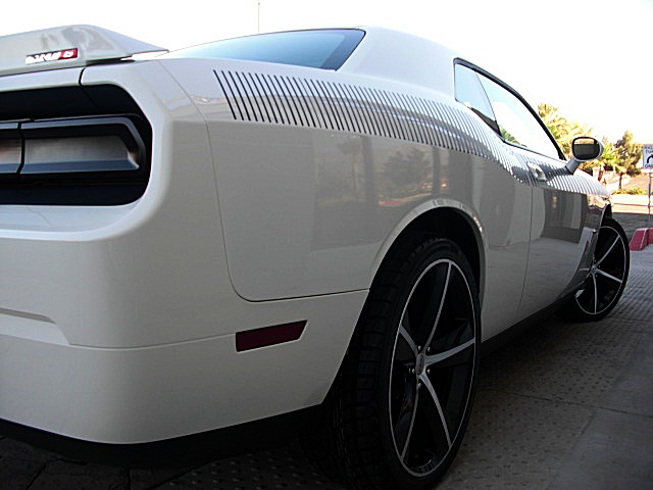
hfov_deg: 51.4
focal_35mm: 36
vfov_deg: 39.7
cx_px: 326
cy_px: 245
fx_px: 679
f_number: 2.8
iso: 50
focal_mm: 6.3
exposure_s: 1/125
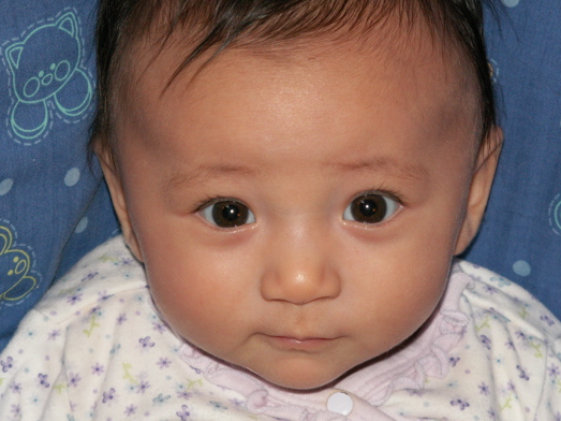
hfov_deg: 12.4
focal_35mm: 159
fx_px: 2576
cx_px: 324
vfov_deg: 9.3
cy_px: 205
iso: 160
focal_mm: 21.31
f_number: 4
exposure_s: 1/40
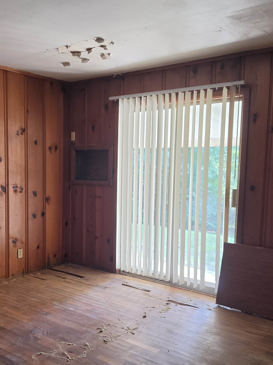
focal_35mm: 35
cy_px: 200
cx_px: 109
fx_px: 368
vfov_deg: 52.5
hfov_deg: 40.5
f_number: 1.4
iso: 125
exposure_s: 1/120
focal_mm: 6.5
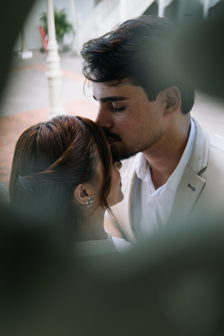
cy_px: 168
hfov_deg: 29.9
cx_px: 112
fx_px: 420
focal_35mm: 45
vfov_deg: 43.6
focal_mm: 30
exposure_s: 1/125
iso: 125
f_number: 2.8
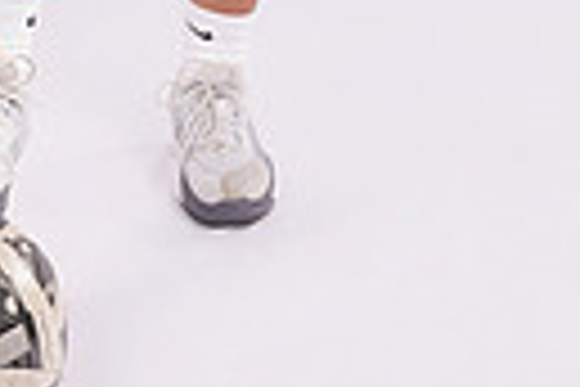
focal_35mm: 126
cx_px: 121
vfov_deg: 9.7
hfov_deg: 16.2
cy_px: -518
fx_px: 2030
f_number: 7.1
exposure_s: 1/200
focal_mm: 36
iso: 160
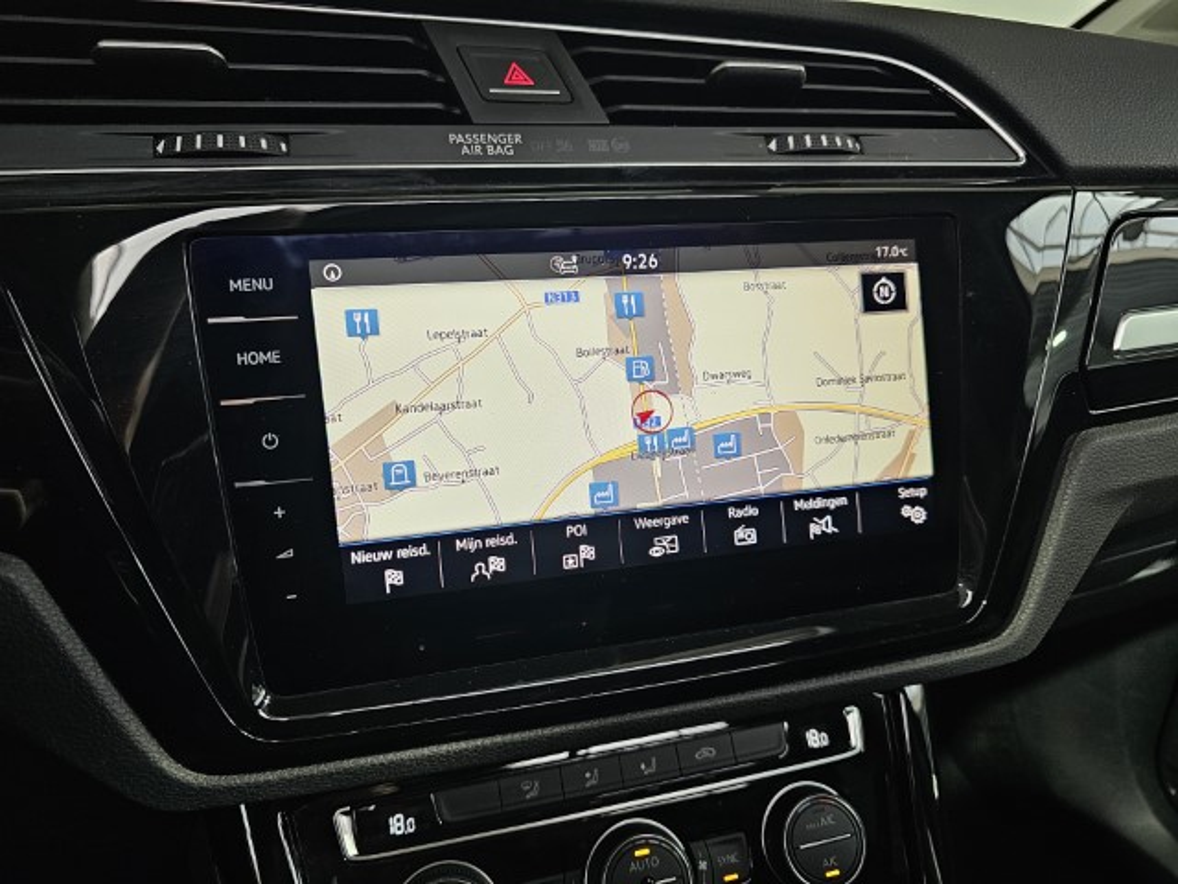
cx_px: 589
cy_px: 442
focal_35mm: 23
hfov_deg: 73.9
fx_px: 783
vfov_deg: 58.9
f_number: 1.7
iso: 320
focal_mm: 6.3
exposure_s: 1/200
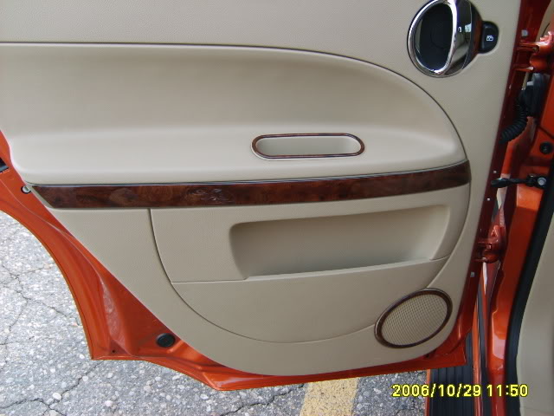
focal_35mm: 35
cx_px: 277
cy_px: 208
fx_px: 560
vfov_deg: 40.7
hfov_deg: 52.6
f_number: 2.8
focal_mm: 5.8
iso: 50
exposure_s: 1/125
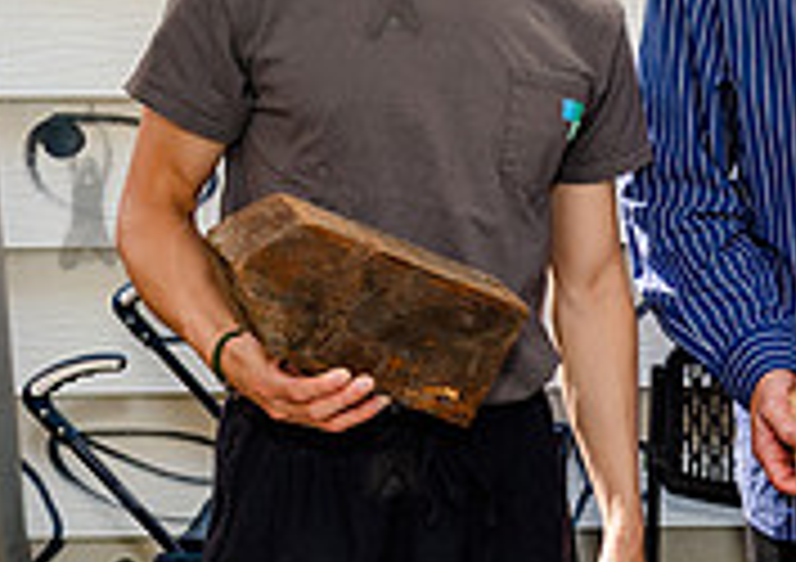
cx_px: 847
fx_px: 2275
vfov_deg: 14.1
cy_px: 242
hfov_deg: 19.1
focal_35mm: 101
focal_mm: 27
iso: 400
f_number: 3.2
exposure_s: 1/250
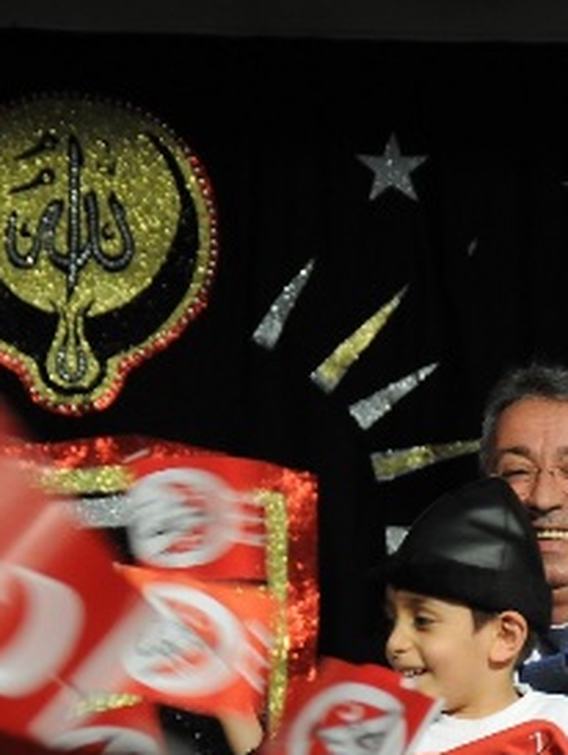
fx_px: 3670
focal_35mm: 168
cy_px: 558
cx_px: 392
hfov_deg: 8.8
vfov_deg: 11.7
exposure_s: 1/60
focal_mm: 50
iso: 1000
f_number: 3.2
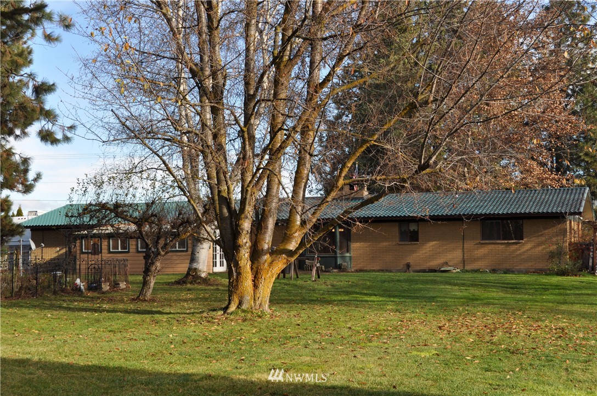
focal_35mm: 57
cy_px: 198
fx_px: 944
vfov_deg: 23.7
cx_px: 298
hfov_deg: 35.1
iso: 200
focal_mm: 38
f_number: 7.1
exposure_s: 1/200
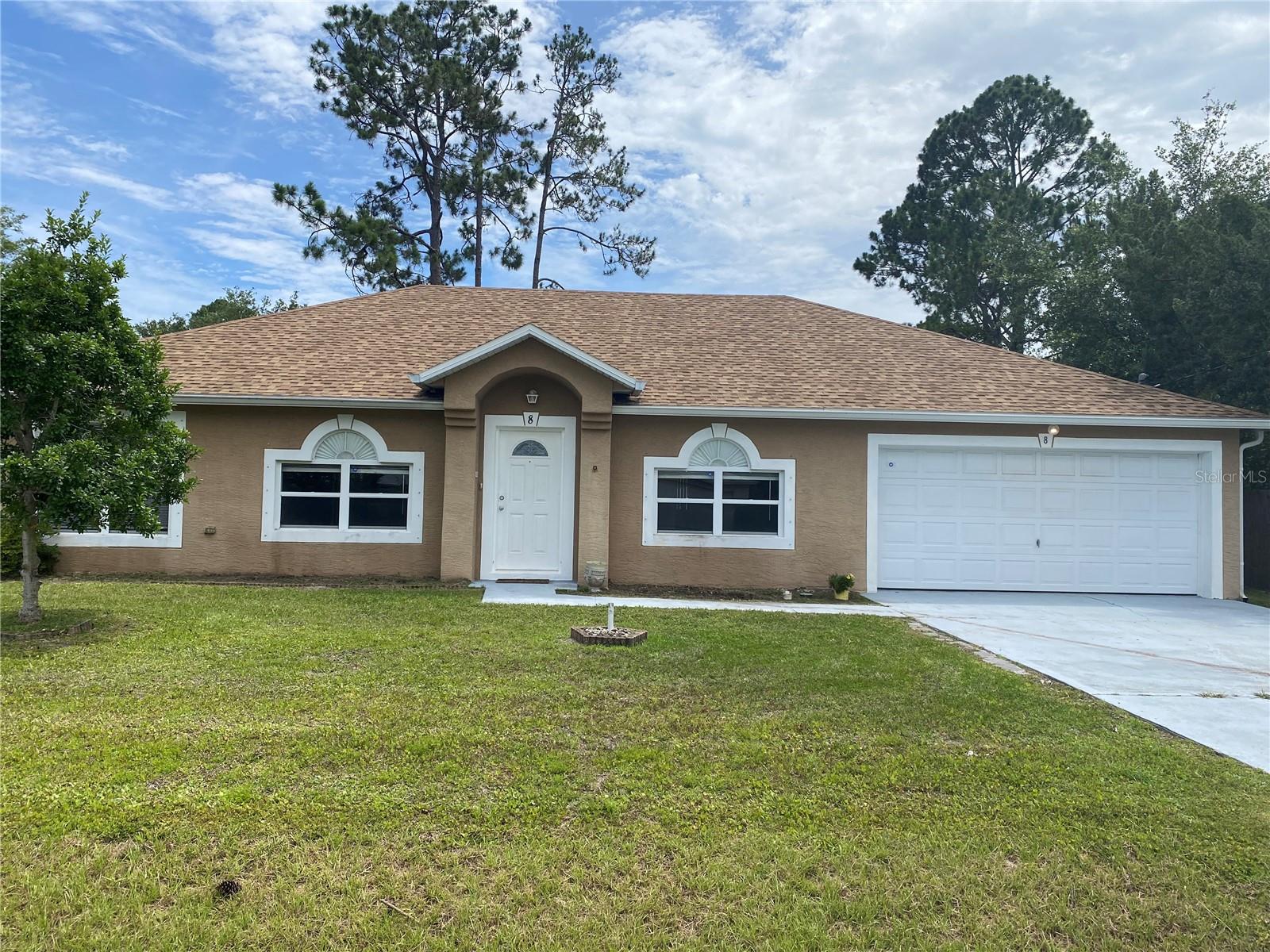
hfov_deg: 67.3
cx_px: 635
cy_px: 476
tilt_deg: +1.5
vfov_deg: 53.1
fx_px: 954
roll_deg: -1.5
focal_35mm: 26
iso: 32
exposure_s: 1/3610
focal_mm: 4.25
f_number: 1.8
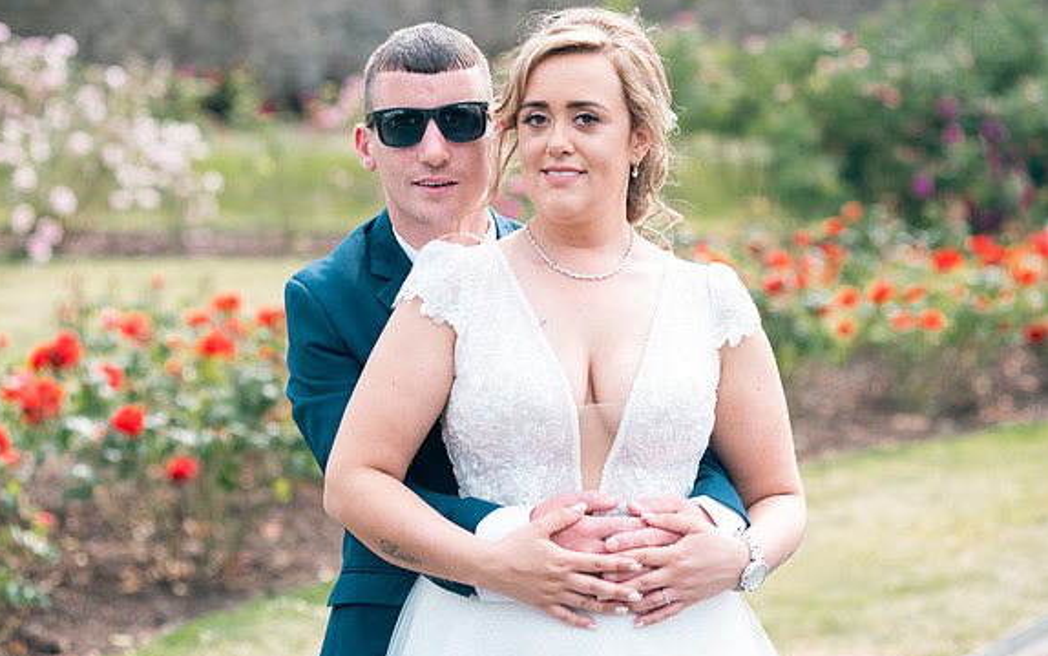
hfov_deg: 20.2
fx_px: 2942
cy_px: 321
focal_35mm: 103
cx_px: 520
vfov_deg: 12.7
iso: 80
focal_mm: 100
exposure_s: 1/250
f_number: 3.5
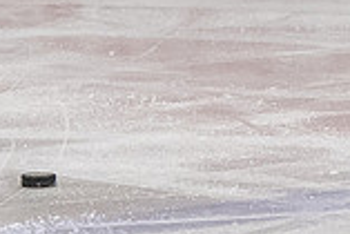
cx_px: -278
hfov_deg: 1.5
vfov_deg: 1.0
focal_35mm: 1372
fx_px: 13351
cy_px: -127
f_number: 3.2
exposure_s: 1/800
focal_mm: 165
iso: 1600
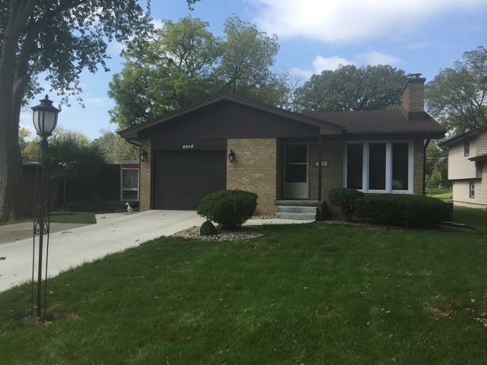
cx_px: 244
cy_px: 182
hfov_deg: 61.7
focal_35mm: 29
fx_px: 408
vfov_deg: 48.2
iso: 32
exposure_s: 1/1014
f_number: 2.2
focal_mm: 4.15
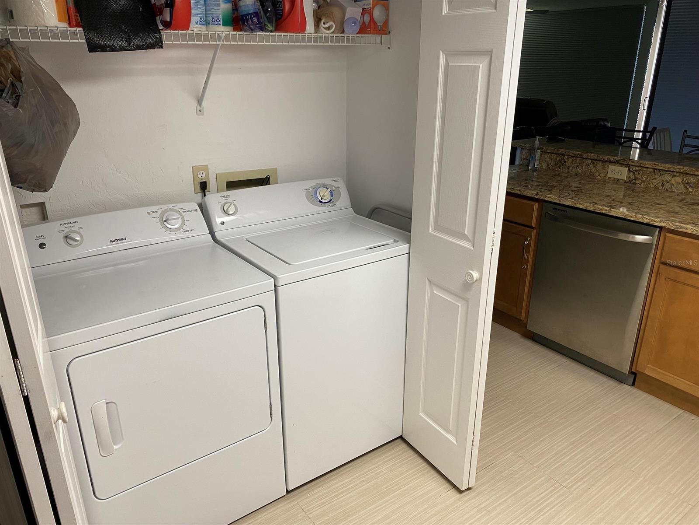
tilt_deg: -19.9
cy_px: 262
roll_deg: +1.0
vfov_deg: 53.1
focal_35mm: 26
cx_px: 350
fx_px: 525
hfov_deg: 67.3
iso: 80
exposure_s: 1/60
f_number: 1.8
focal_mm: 4.25
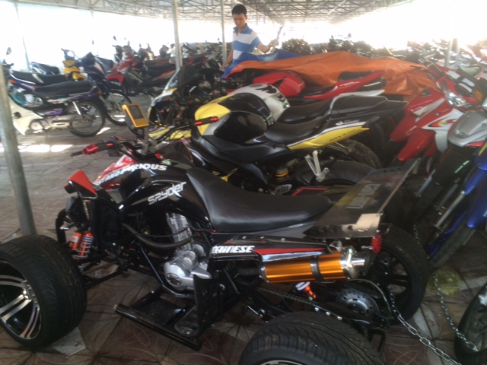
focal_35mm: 30
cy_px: 182
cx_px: 244
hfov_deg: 60.0
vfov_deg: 46.8
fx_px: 422
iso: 40
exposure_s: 1/40
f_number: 2.2
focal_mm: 4.12
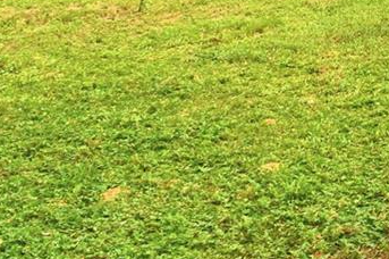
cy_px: -193
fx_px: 756
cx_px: 756
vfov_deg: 16.5
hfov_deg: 19.1
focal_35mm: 70
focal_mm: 10
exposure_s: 1/250
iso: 100
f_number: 8
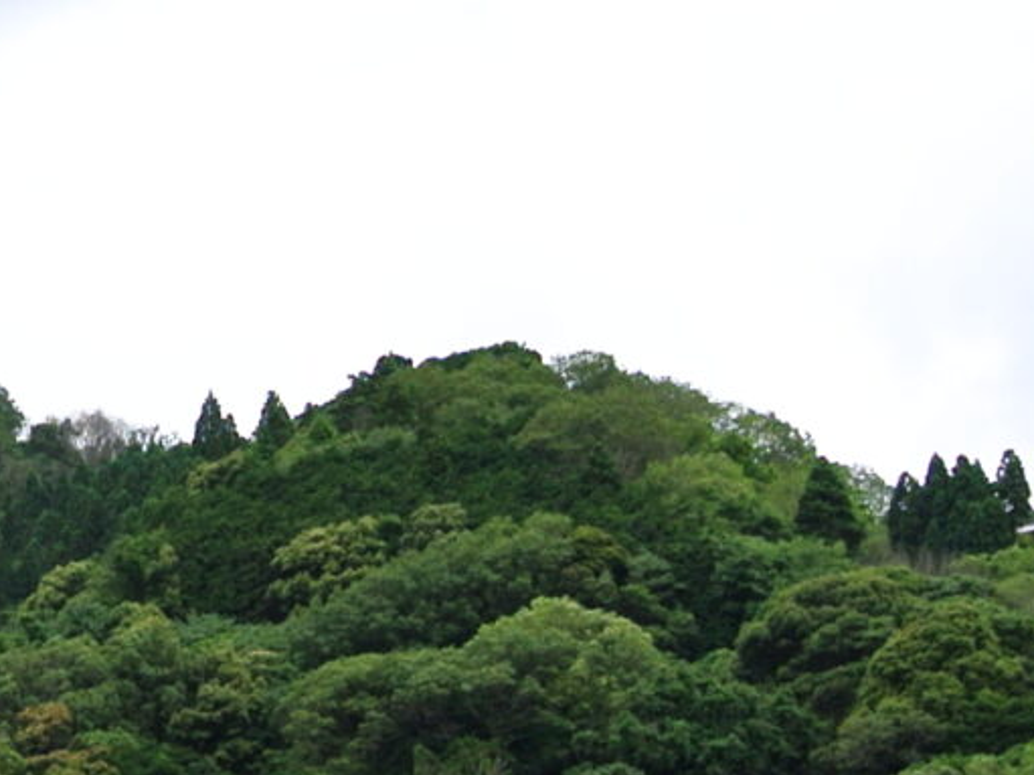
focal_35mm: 111
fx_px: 3315
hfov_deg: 16.6
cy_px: 761
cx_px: -362
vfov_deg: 13.2
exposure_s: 1/250
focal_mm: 8.7
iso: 100
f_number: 4.2
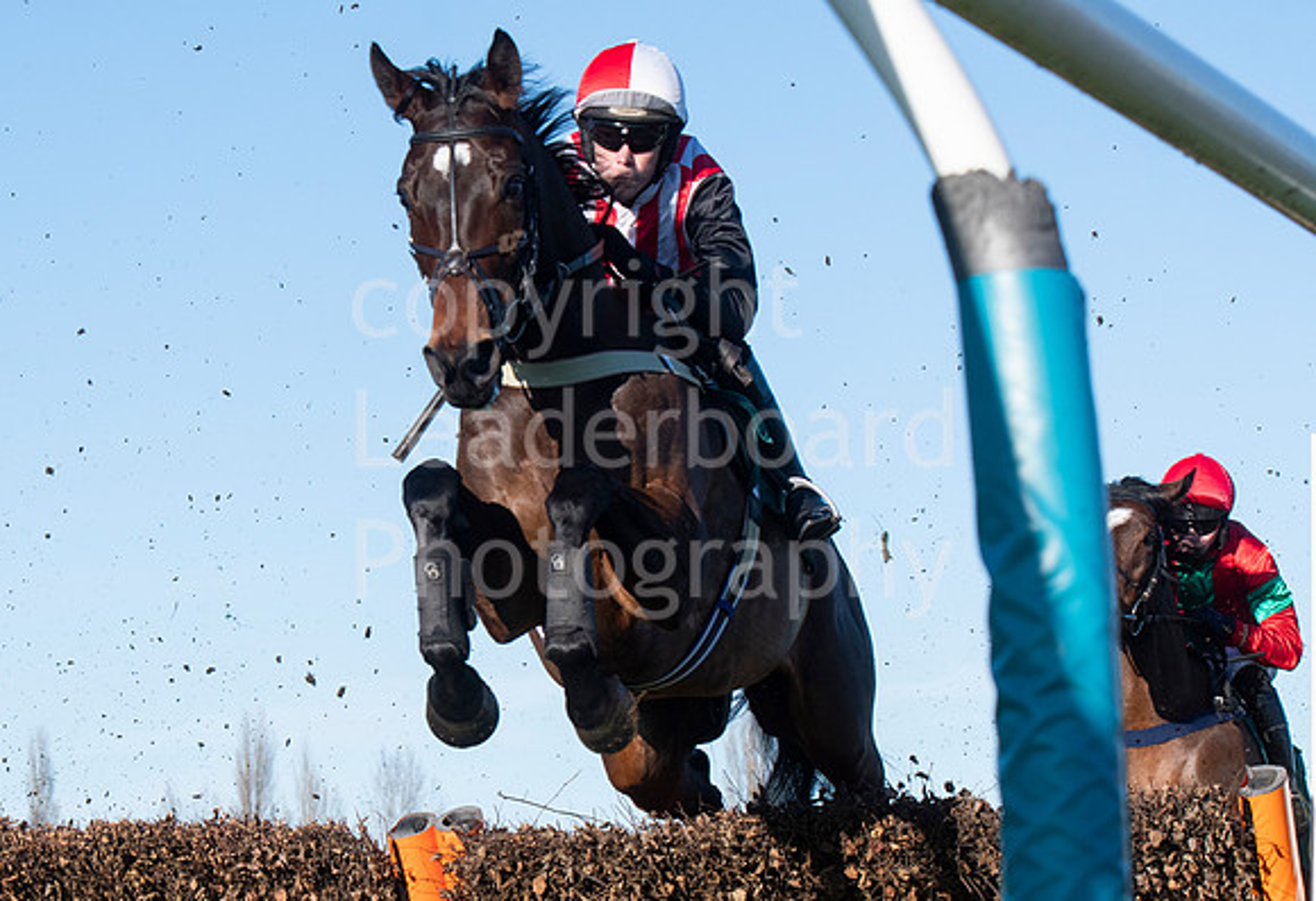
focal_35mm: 146
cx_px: 396
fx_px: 5367
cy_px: 614
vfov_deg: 9.6
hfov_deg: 13.9
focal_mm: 70
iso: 400
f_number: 7.1
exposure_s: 1/1600
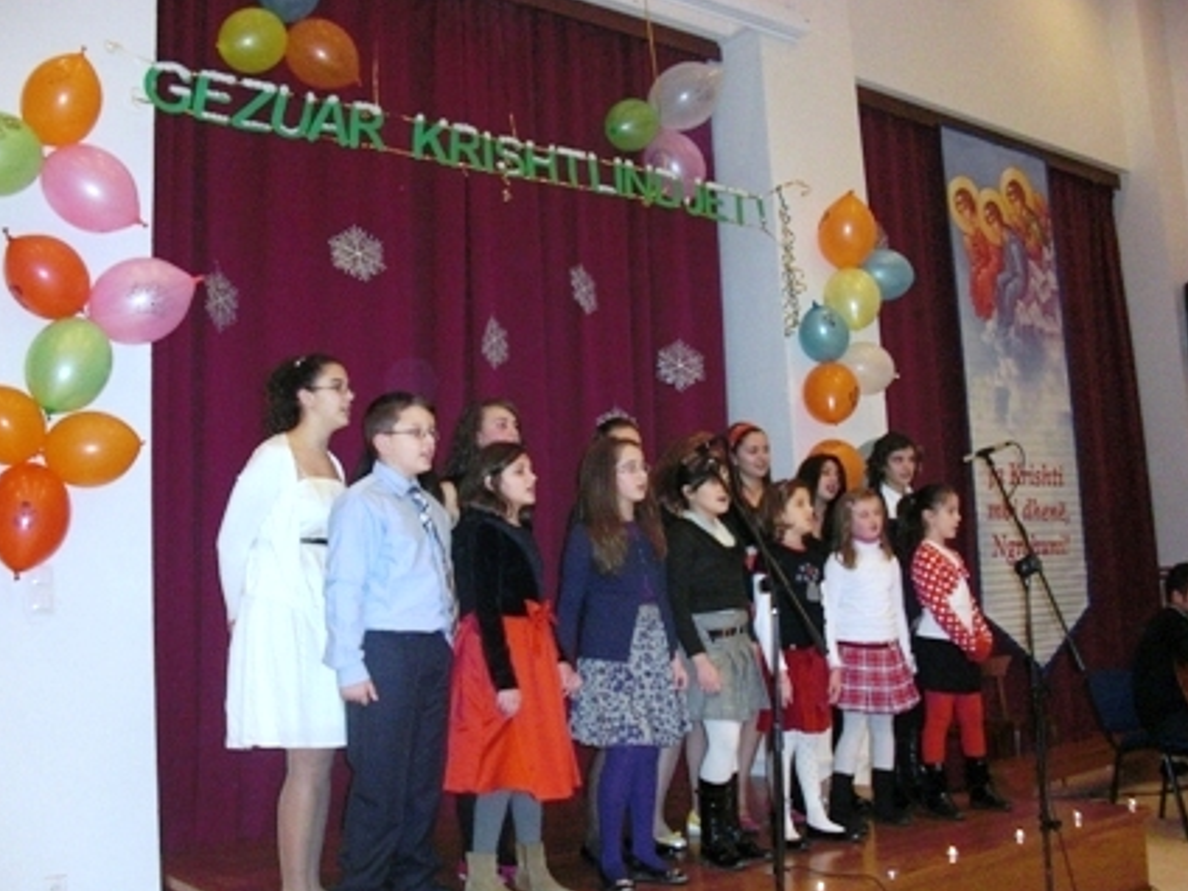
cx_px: 566
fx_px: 1304
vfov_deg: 37.7
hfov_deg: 49.0
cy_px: 457
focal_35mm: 38
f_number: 2.8
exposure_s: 1/60
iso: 200
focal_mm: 6.3
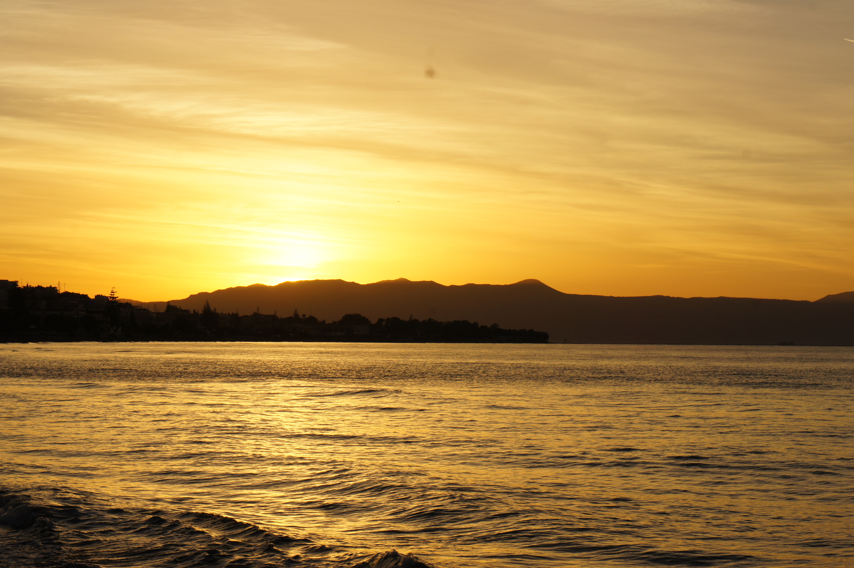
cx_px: 427
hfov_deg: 24.6
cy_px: 284
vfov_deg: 16.5
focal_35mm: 82
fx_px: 1956
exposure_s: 1/250
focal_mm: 55
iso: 200
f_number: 13
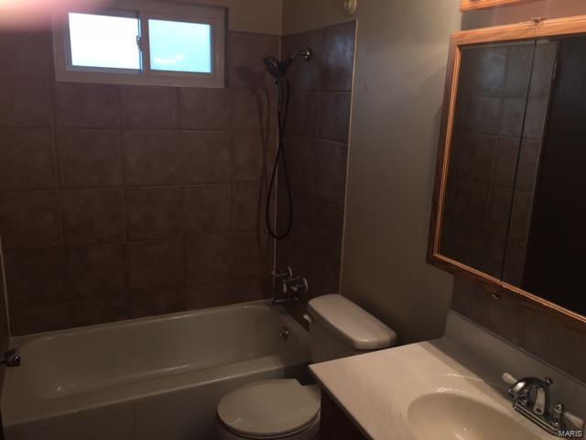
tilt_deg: -14.1
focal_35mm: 29
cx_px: 293
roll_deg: -2.4
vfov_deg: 48.2
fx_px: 491
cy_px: 220
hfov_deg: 61.7
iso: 25
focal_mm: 4.15
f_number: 2.2
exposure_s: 1/58
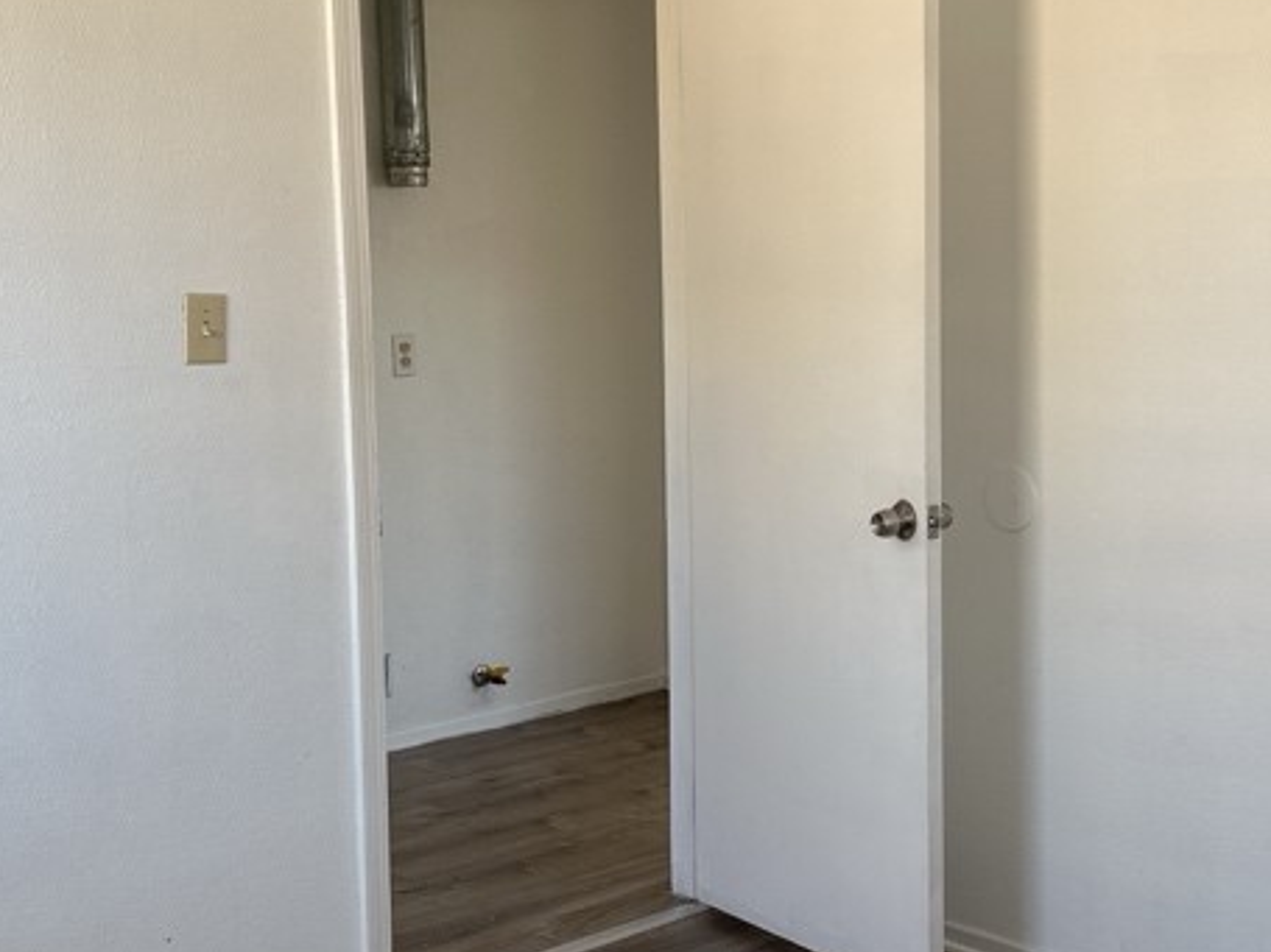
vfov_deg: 27.0
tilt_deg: -4.0
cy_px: 430
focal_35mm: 54
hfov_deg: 35.1
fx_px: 1982
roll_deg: +0.7
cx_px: 874
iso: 64
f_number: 1.78
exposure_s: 1/121
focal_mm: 6.86
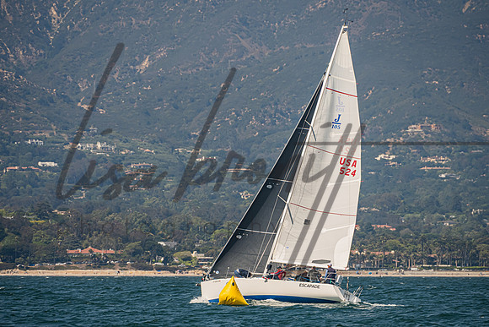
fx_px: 4990
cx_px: 246
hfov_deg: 5.6
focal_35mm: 367
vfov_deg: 3.7
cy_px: 200
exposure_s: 1/1250
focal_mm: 290
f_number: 8
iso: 400
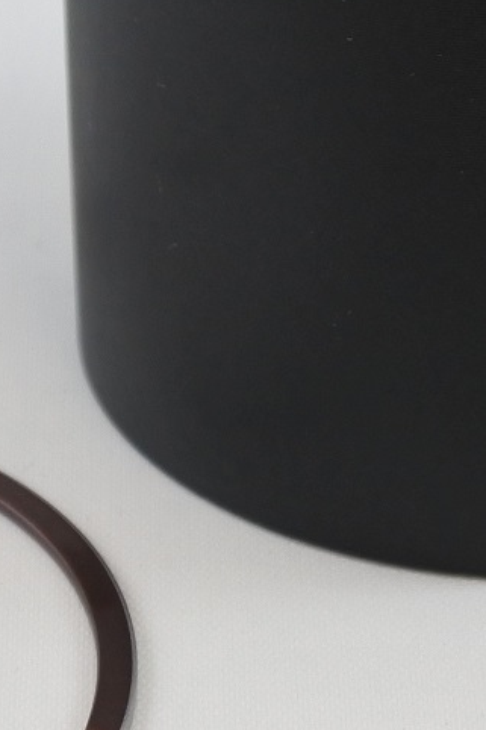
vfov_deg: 10.9
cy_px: 150
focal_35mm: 188
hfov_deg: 7.3
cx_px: 356
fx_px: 3809
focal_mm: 17.2
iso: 400
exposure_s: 1/125
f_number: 4.5
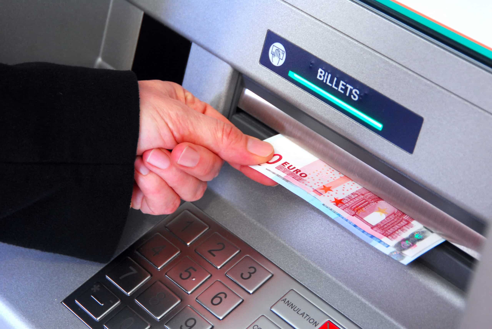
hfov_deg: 20.9
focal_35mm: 98
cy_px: 164
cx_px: 246
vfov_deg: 14.1
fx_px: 1334
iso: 400
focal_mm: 65
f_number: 5.6
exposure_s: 1/15
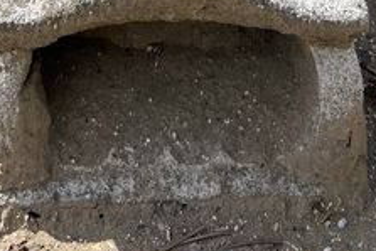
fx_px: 1014
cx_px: 118
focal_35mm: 97
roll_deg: -0.2
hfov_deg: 20.9
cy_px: -398
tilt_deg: -25.7
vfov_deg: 11.2
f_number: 1.5
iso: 50
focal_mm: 5.7
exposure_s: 1/2083
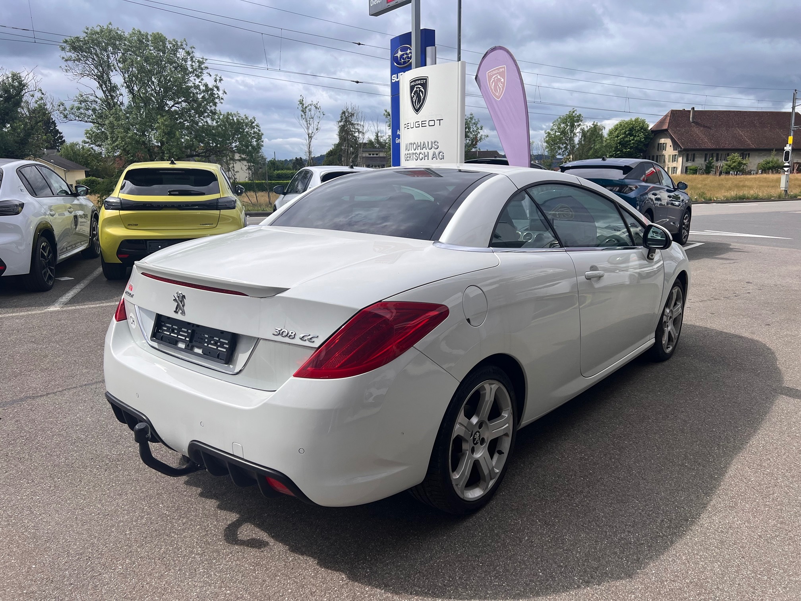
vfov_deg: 53.1
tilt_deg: -12.4
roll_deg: +0.8
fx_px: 602
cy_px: 300
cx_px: 400
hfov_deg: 67.3
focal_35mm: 26
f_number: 1.5
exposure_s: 1/3704
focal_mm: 5.7
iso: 50
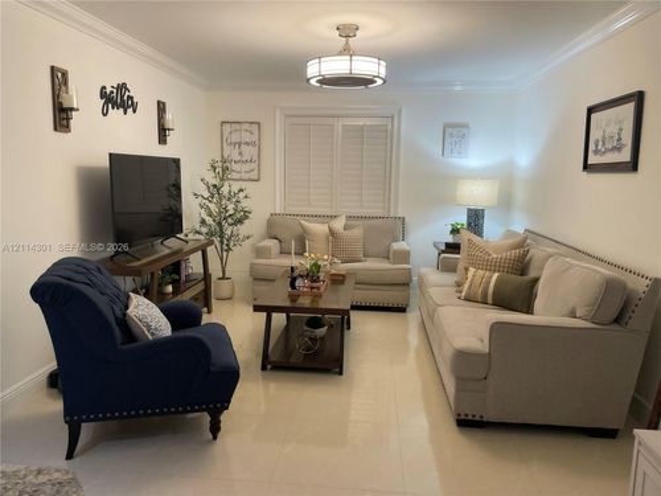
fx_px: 496
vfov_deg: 53.1
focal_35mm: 26
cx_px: 330
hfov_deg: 67.3
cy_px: 248
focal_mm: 4.2
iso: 160
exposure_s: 1/60
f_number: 1.6
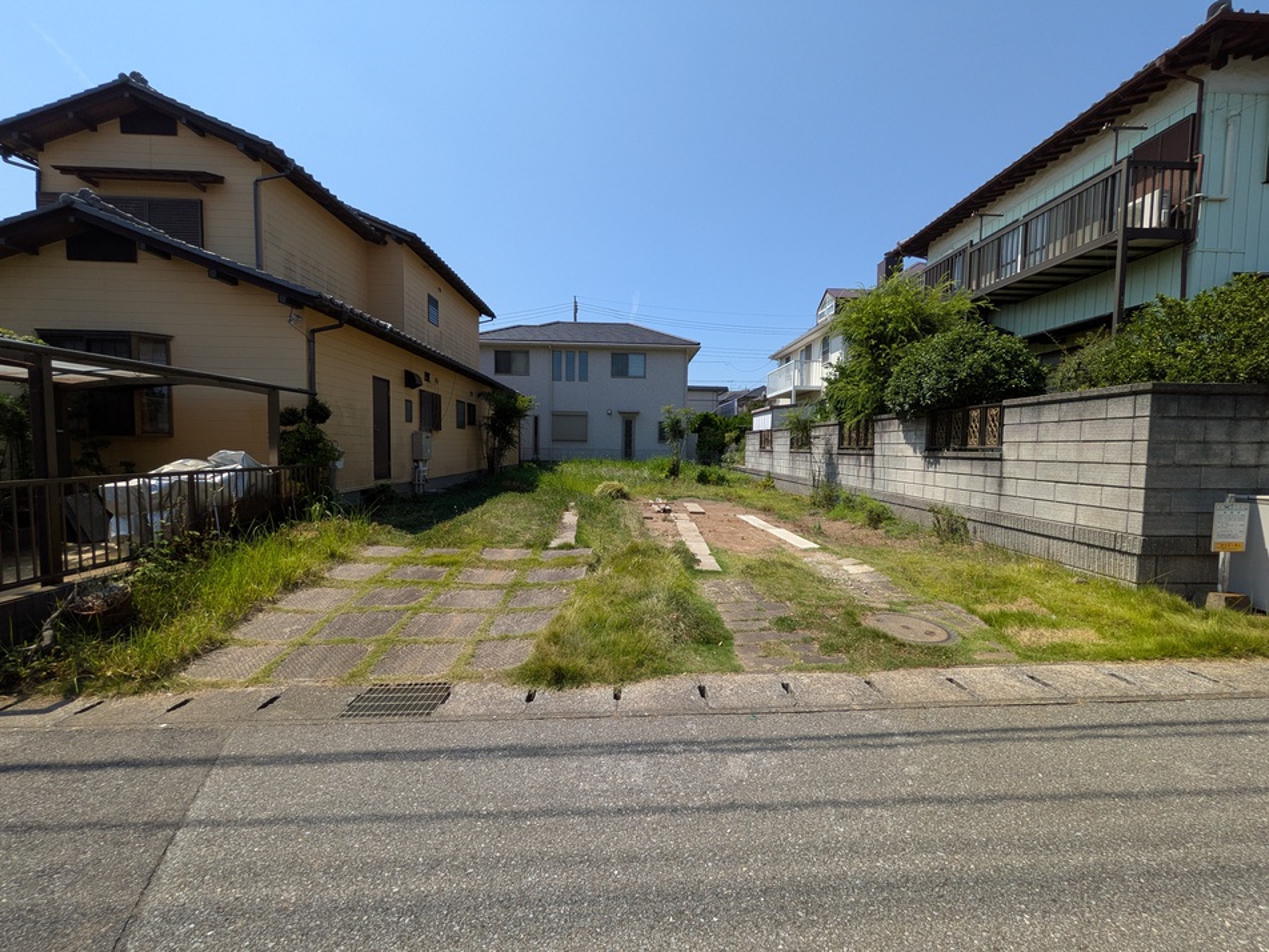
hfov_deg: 102.1
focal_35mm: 14
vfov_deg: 85.7
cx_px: 634
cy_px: 476
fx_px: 513
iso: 52
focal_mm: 1.83
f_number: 2.2
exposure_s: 1/1815
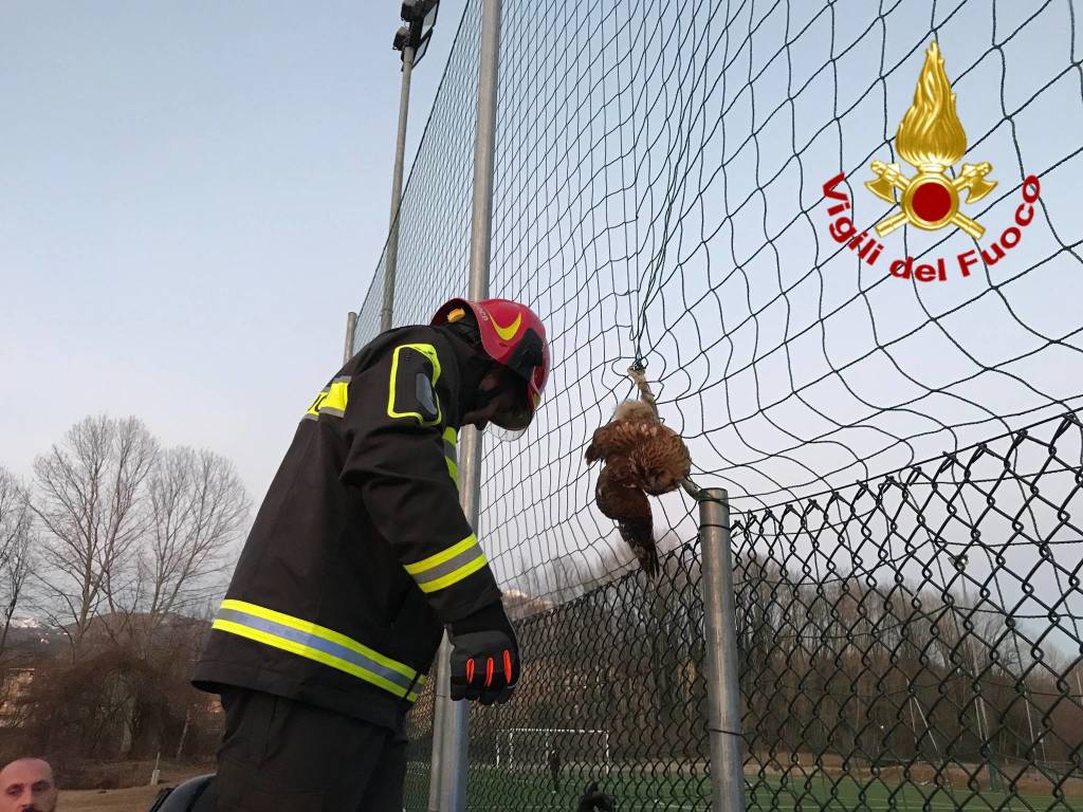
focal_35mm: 28
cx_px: 542
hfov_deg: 63.4
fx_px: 876
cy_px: 406
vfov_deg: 49.7
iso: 100
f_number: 1.8
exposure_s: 1/17
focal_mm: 3.99
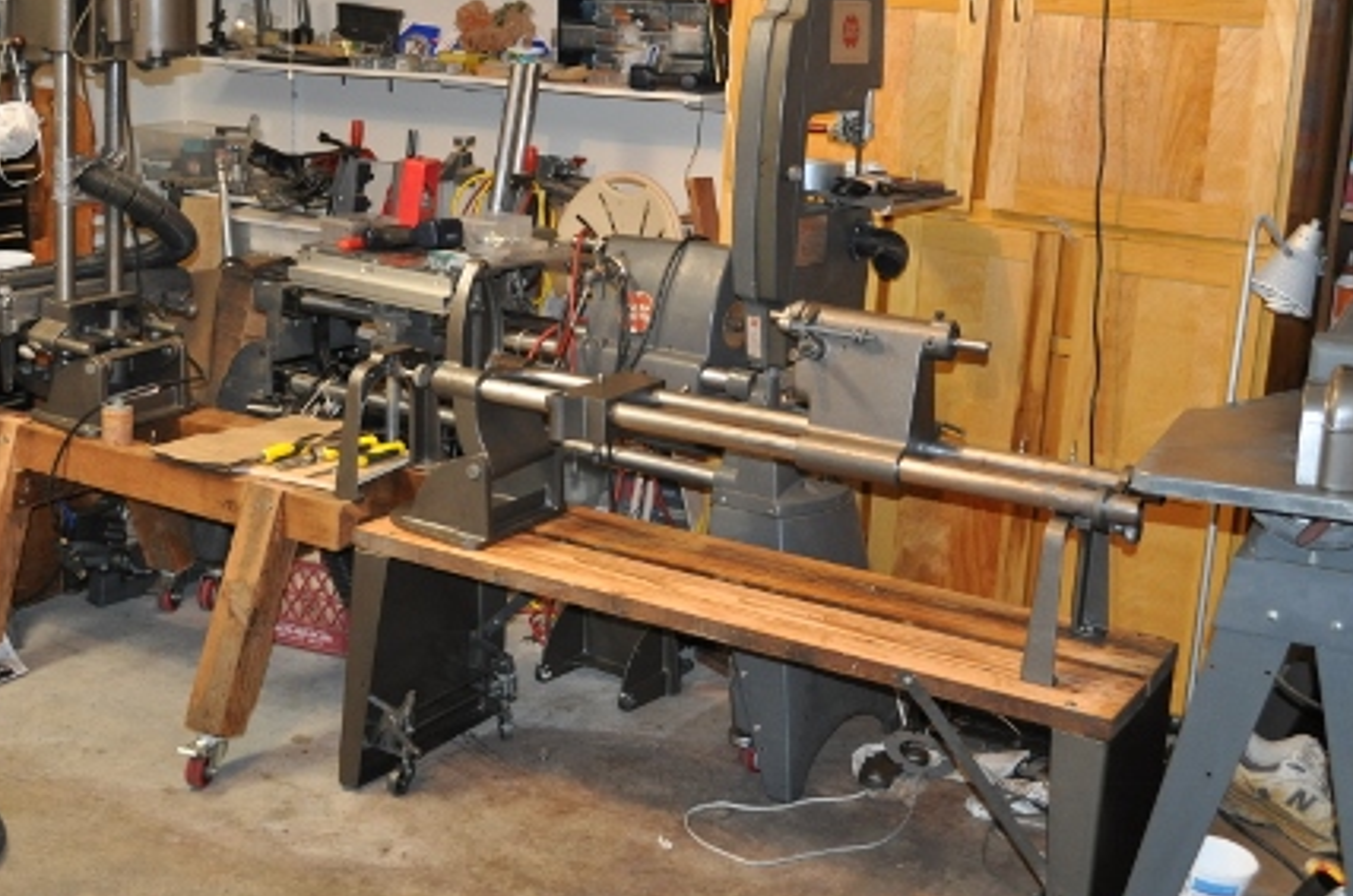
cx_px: 665
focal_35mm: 45
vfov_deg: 29.7
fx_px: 1688
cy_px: 350
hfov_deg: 43.7
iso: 800
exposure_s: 1/60
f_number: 3.8
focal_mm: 20
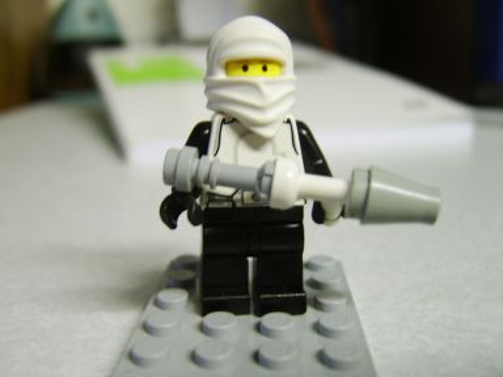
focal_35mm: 31
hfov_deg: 58.4
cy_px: 188
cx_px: 252
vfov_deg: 45.4
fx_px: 450
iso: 71
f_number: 2.7
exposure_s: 1/6
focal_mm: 8.13
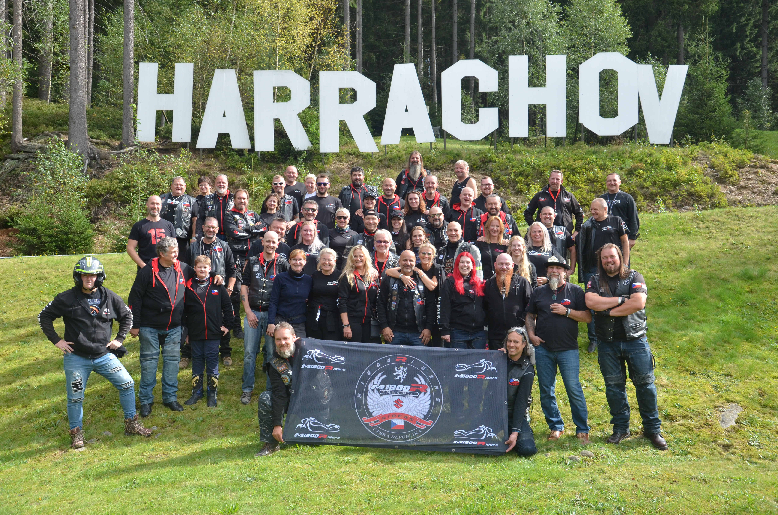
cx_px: 389
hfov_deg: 51.4
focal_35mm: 38
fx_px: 809
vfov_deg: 35.3
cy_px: 258
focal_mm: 25
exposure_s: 1/320
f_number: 7.1
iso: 400
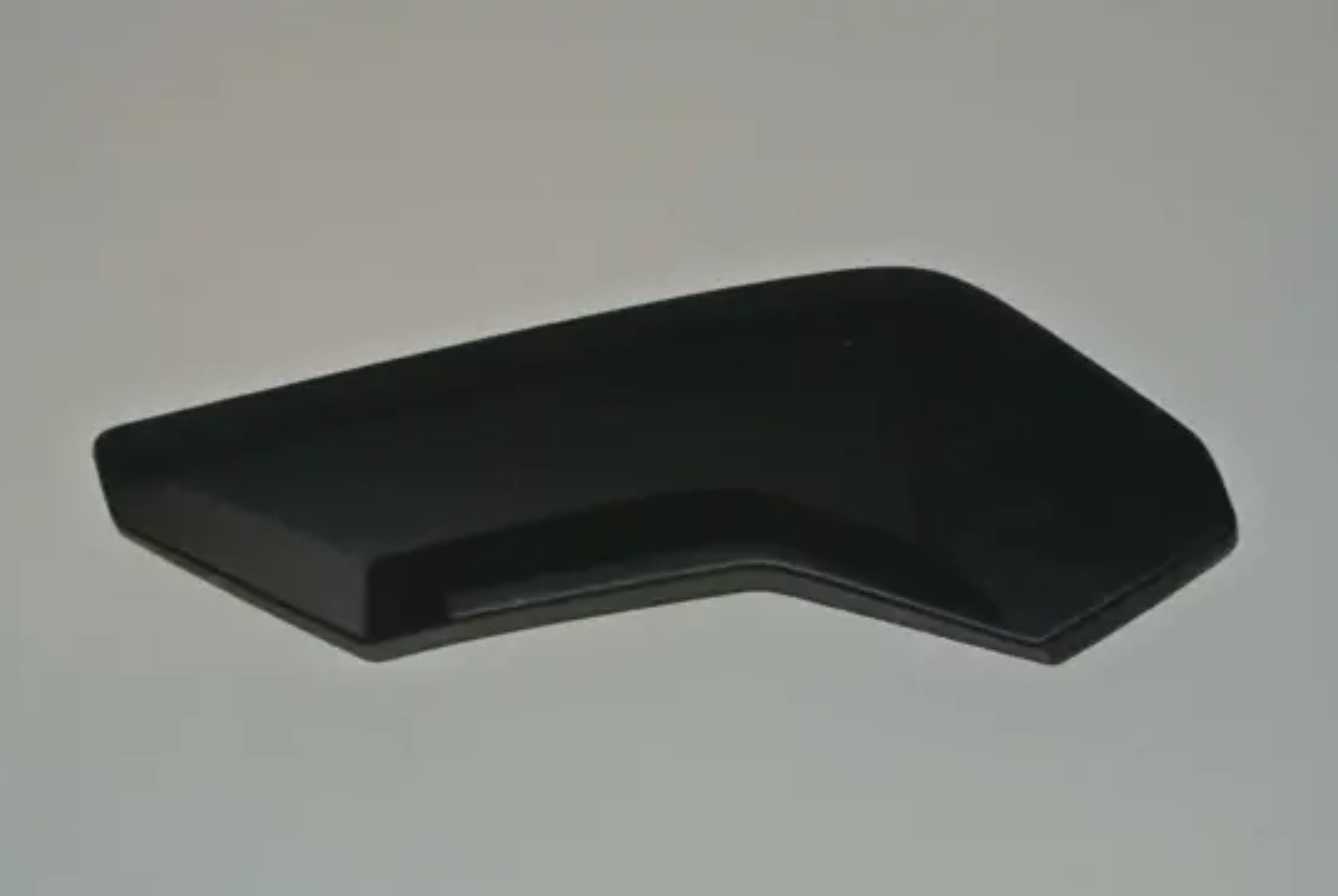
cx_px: 669
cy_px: 448
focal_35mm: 81
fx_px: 3014
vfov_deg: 16.9
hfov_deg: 25.0
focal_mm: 30
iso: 200
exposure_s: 1/60
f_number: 5.6
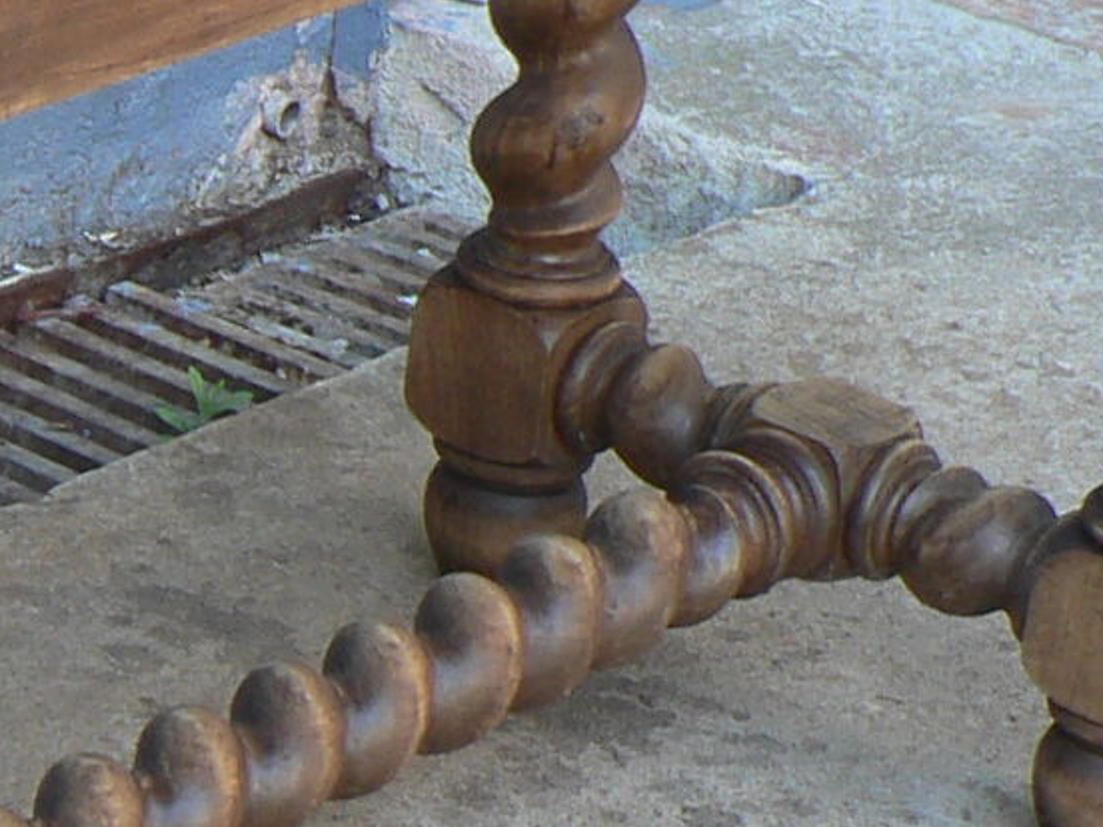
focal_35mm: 167
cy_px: 783
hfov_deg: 11.2
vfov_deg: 8.8
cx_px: -739
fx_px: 5321
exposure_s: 1/40
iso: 80
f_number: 2.8
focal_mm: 6
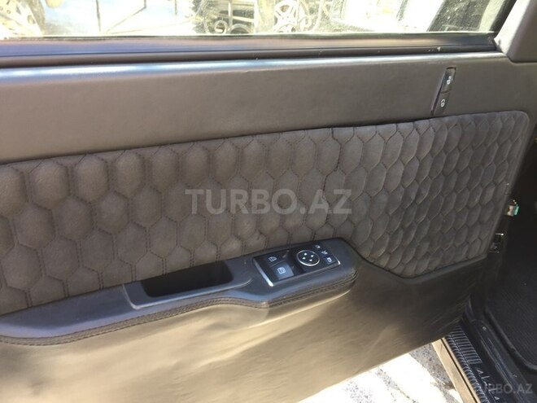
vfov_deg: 48.2
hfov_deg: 61.7
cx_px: 268
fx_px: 450
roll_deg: -5.8
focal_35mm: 29
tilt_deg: -31.8
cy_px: 202
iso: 32
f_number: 2.2
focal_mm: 4.15
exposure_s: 1/33
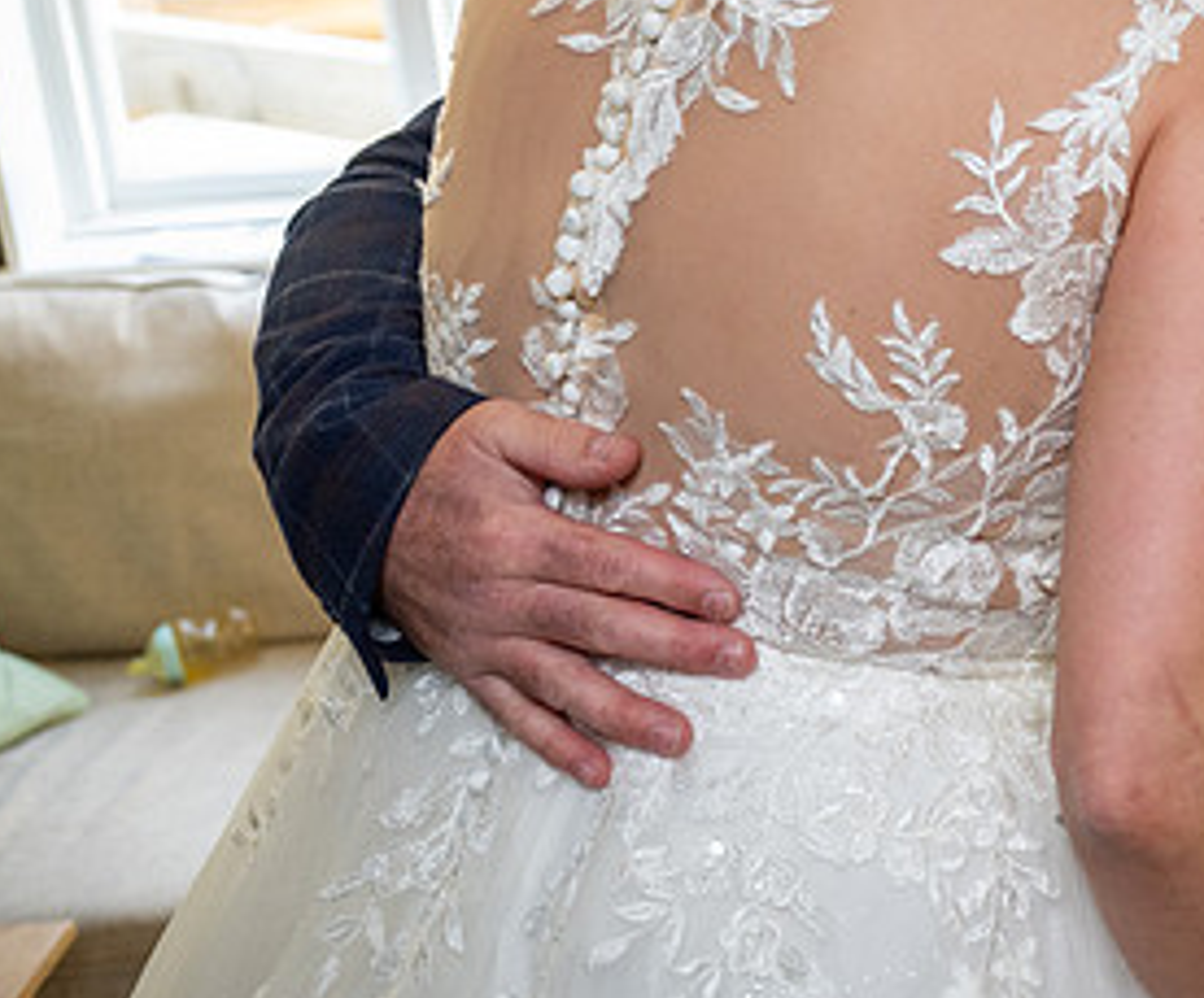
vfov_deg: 26.5
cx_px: 1243
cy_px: 39
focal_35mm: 56
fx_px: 2025
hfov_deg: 30.4
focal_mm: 24
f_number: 2.8
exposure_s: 1/125
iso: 800
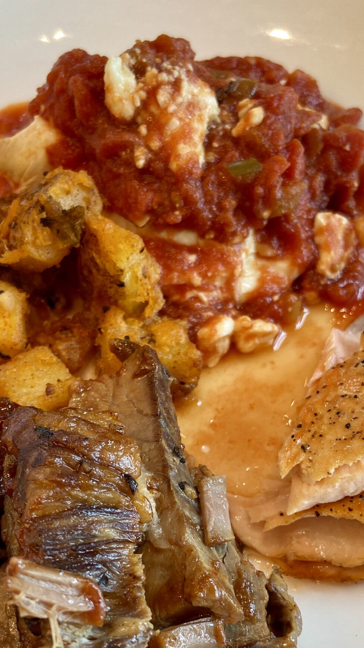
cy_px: 448
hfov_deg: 28.3
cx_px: 155
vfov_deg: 47.3
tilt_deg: -59.6
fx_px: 721
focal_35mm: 42
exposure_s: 1/60
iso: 64
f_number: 1.8
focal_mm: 4.25
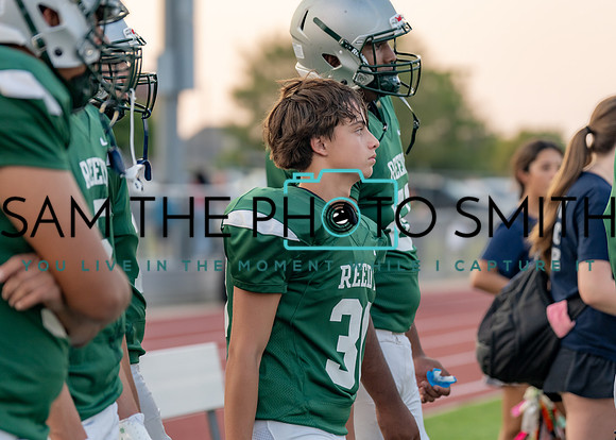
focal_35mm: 144
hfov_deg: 13.9
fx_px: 2517
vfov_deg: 10.0
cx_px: 336
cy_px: 234
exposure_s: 1/1250
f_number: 2.8
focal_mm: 116
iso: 500
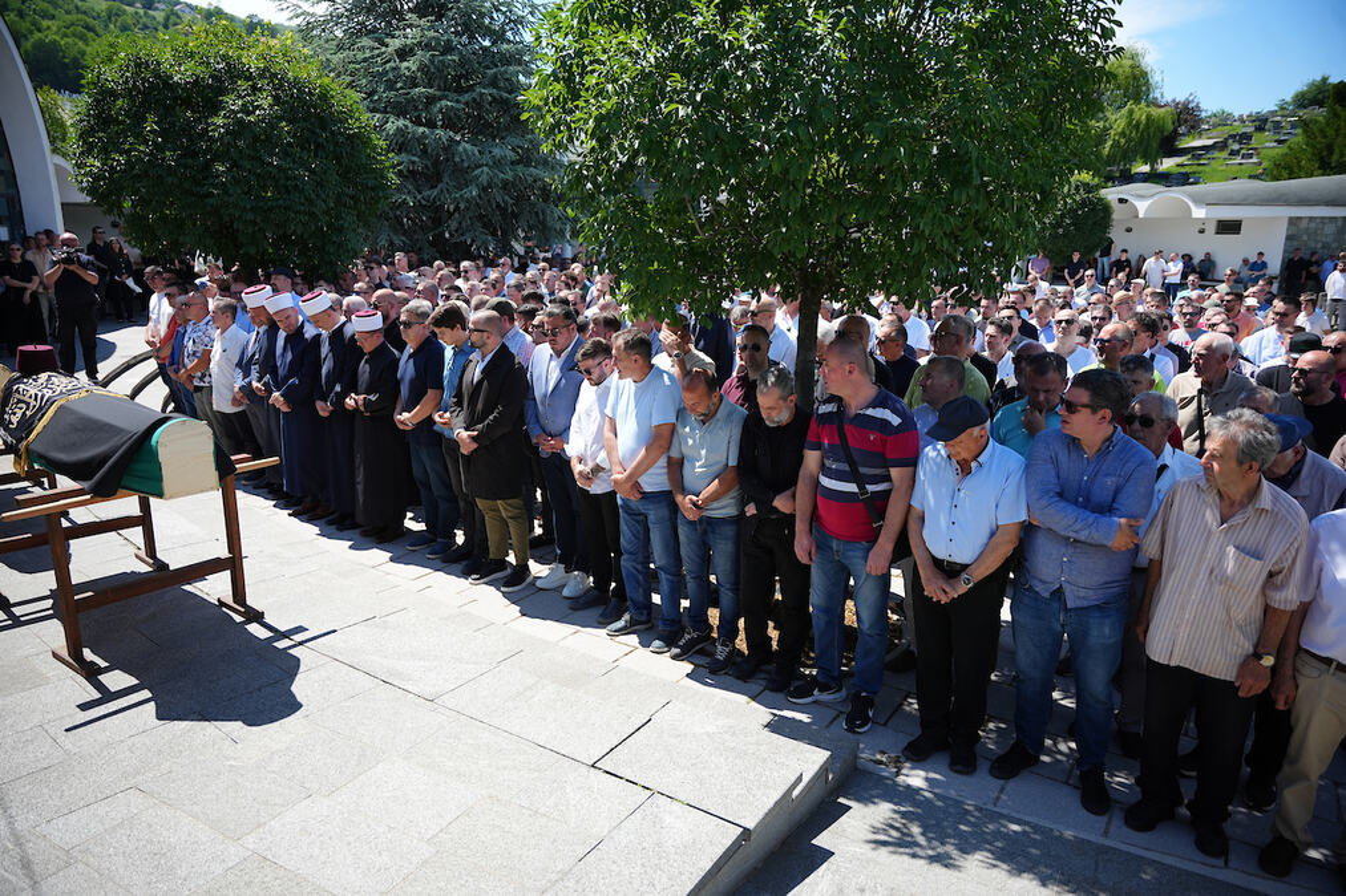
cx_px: 673
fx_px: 897
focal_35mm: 24
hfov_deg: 73.8
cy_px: 448
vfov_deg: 53.1
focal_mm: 24
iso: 250
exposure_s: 1/2000
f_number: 2.8
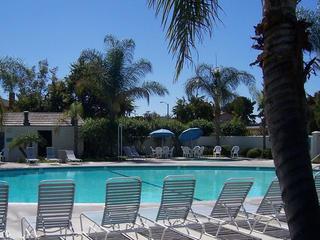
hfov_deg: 41.0
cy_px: 147
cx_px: 128
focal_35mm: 46
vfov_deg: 31.4
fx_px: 425
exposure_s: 1/750
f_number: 5.6
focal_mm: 5.6
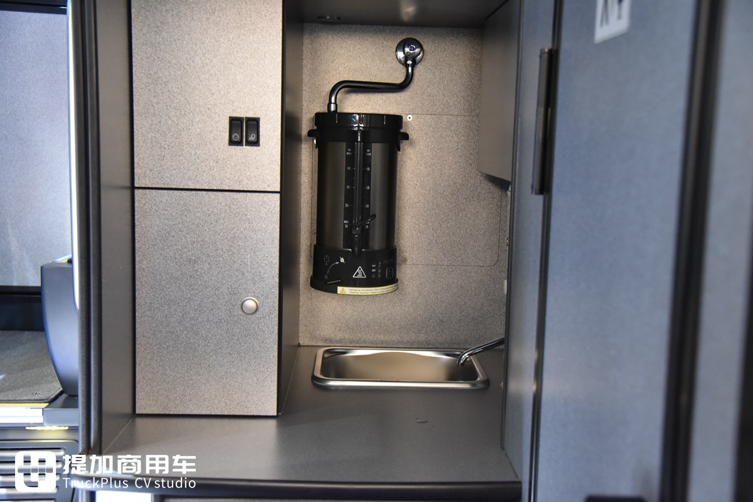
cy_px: 251
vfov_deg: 33.4
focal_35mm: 40
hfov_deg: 48.5
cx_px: 376
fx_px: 837
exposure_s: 1/30
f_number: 4
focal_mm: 40
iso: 6400
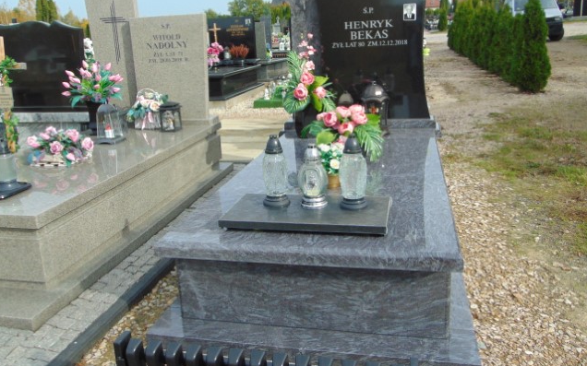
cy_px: 157
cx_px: 293
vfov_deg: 39.3
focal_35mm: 32
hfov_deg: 59.7
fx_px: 512
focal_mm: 5.4
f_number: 3.1
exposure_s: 1/640
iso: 80
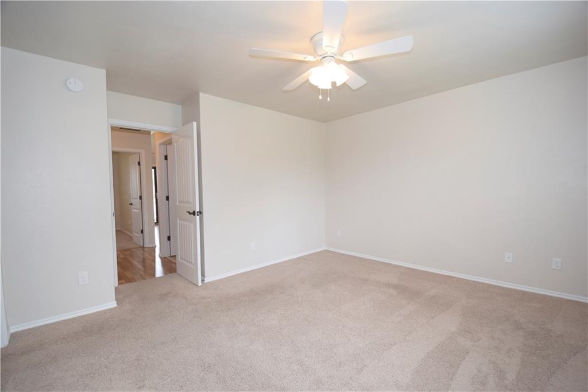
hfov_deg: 100.4
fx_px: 245
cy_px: 196
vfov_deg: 77.3
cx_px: 294
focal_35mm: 15
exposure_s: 1/90
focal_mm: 10
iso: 400
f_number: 4.8
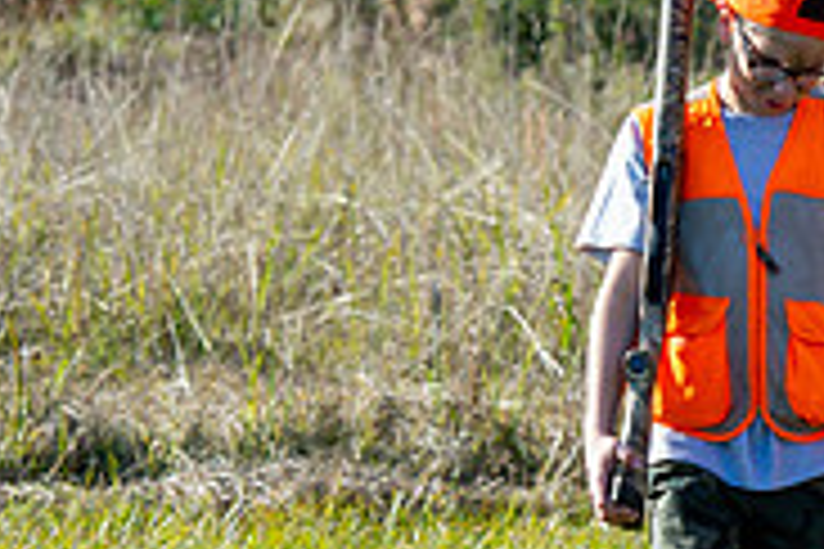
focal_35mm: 386
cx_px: 910
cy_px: 369
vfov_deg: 3.6
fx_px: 8834
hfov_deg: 5.3
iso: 100
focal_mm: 122
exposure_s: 1/250
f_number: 5.6
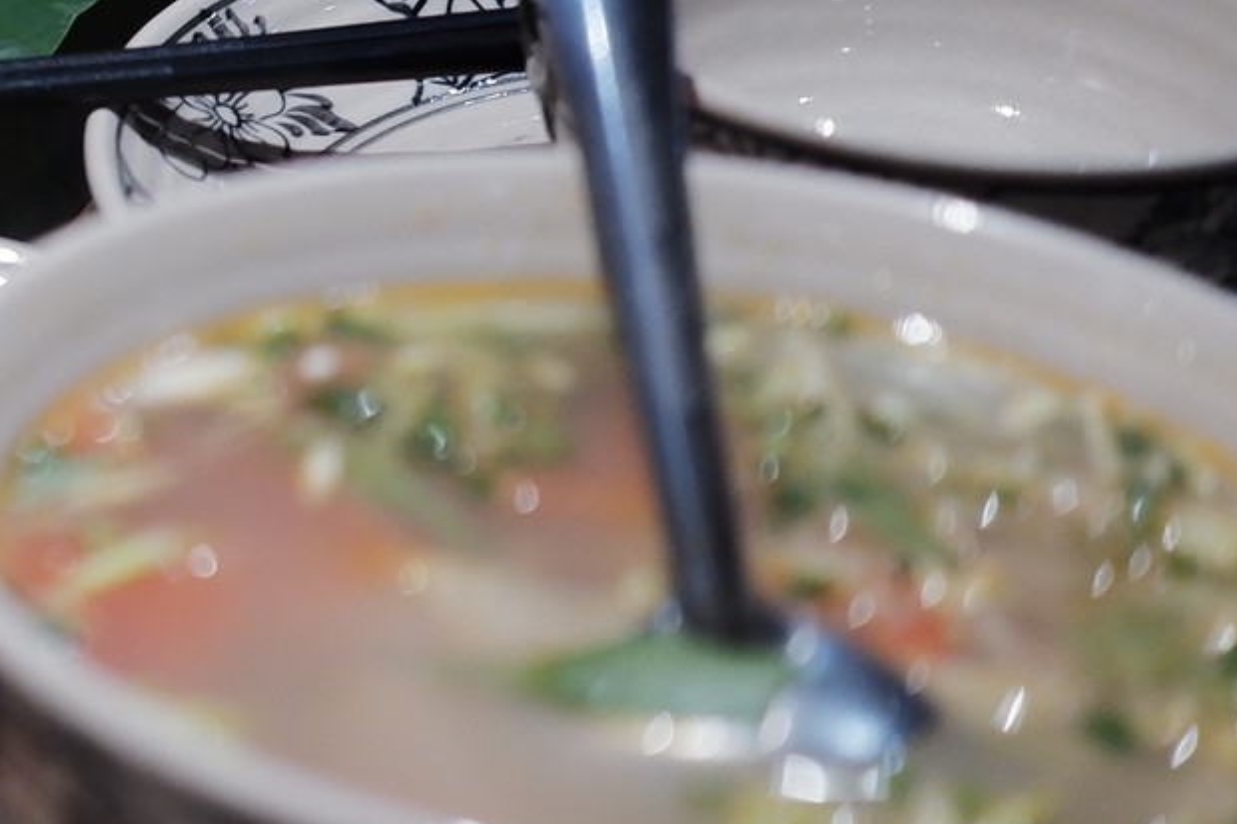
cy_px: -197
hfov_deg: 5.8
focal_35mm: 347
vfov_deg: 3.9
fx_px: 11919
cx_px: -1213
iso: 800
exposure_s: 1/85
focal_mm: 56
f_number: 1.7
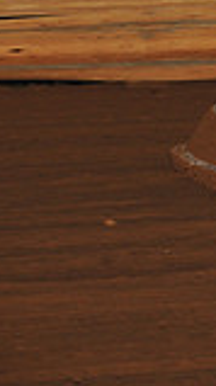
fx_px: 5284
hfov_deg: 2.3
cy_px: 5
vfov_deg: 4.2
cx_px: 665
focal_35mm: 517
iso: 1000
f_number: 7.1
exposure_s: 1/320
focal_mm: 135
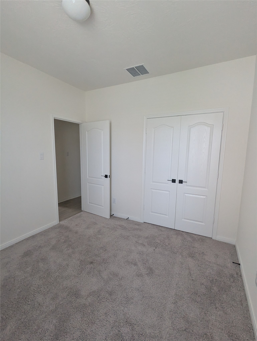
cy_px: 170
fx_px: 158
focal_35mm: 16
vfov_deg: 94.4
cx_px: 128
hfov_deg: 78.3
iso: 638
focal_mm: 2.35
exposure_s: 1/53.9
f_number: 2.2
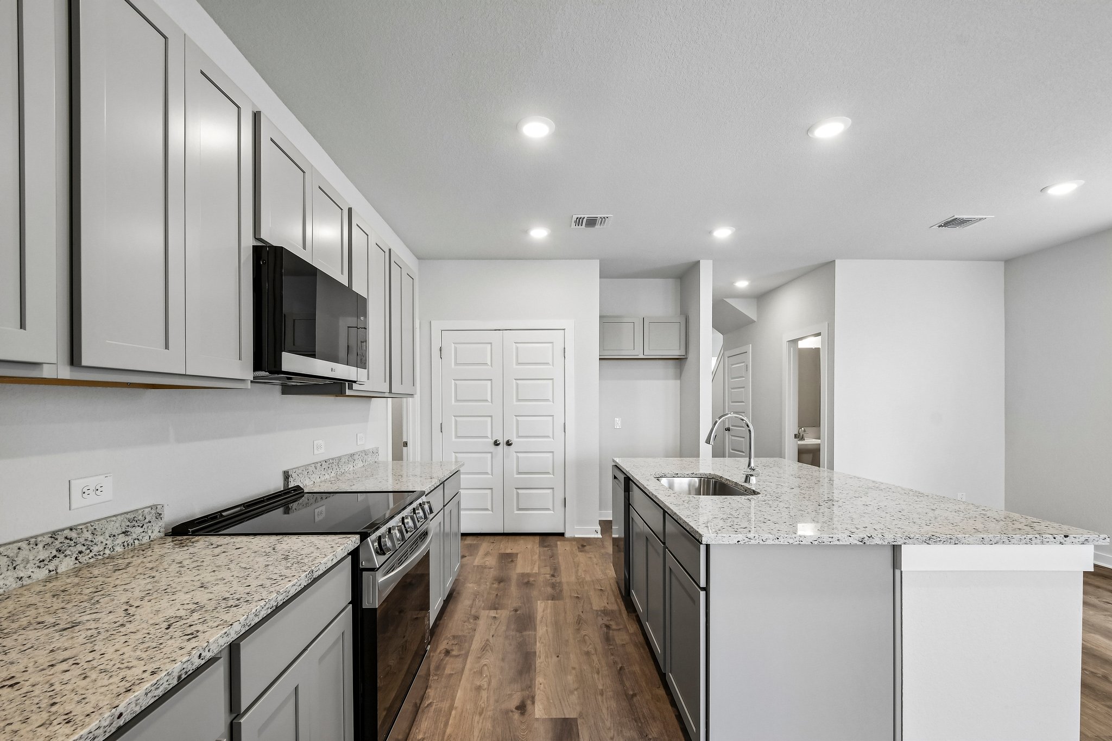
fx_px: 463
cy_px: 370
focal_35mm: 15
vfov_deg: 77.3
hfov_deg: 100.4
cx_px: 556
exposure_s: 1/20
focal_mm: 10
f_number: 8
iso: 400
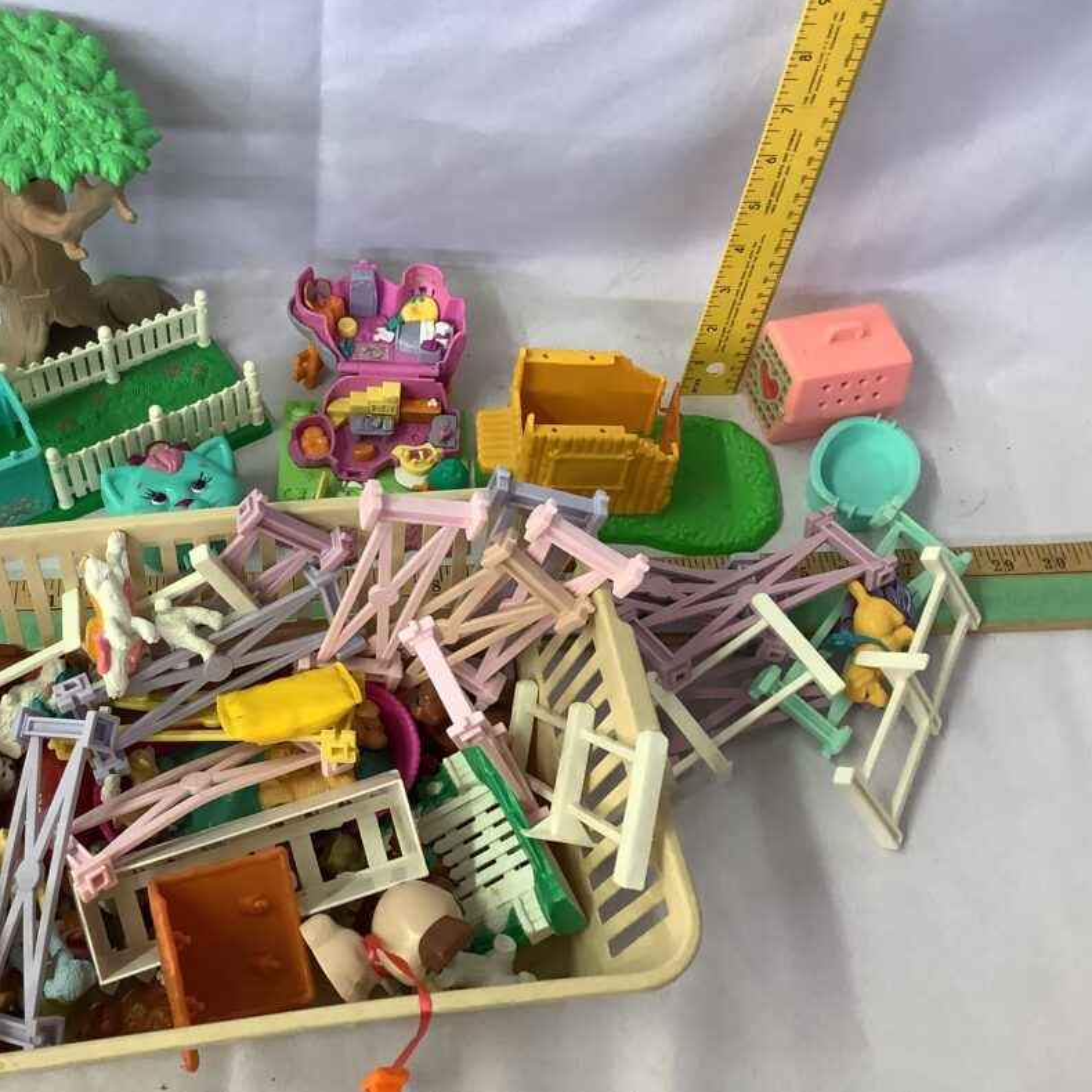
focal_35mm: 37
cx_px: 382
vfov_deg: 44.9
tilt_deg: -58.8
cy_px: 549
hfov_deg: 44.4
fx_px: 1321
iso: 125
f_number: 2.4
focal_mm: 3.3
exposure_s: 1/60
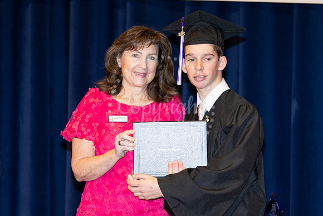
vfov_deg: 6.5
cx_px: 161
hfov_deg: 9.7
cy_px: 121
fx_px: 1902
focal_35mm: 212
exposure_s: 1/80
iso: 1000
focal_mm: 150
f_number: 5.6
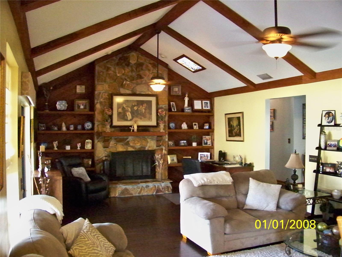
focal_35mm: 33
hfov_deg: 55.4
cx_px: 171
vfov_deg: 42.9
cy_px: 128
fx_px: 326
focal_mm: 5.85
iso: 2500
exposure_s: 1/30
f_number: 2.8
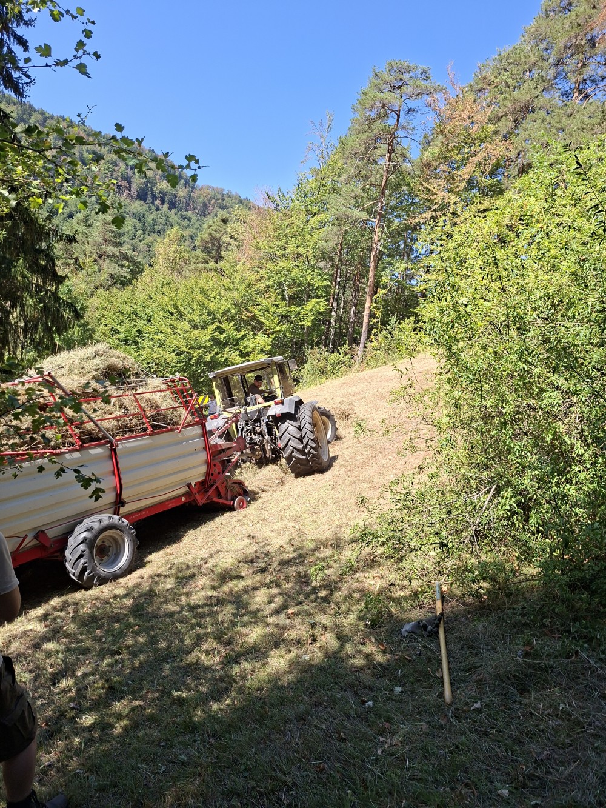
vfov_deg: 73.9
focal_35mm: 23
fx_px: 537
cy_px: 404
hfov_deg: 58.9
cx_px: 303
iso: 40
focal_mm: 5.54
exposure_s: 1/769
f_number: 1.8
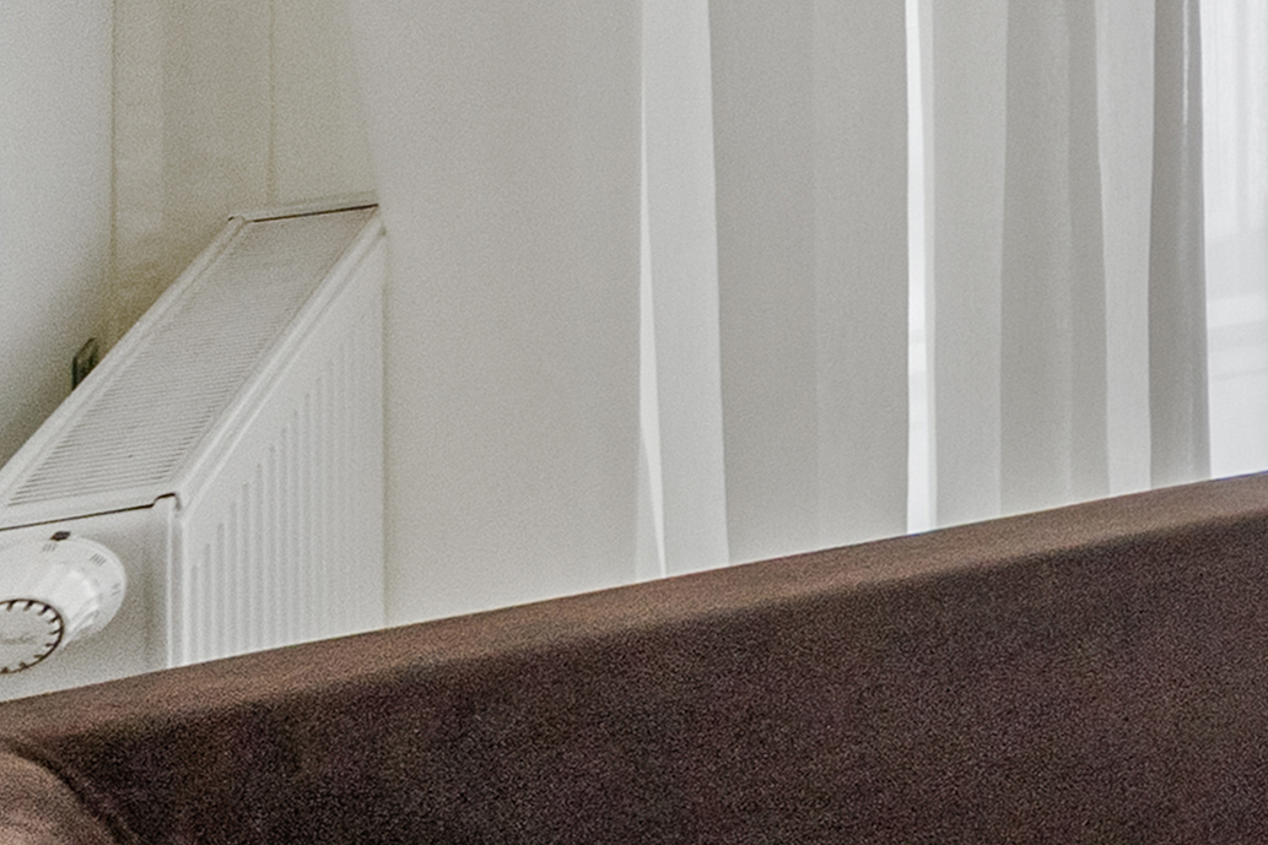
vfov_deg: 13.0
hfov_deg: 10.8
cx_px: 4005
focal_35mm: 95
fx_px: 3346
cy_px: -702
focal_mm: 14
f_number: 8
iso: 500
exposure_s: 1/13
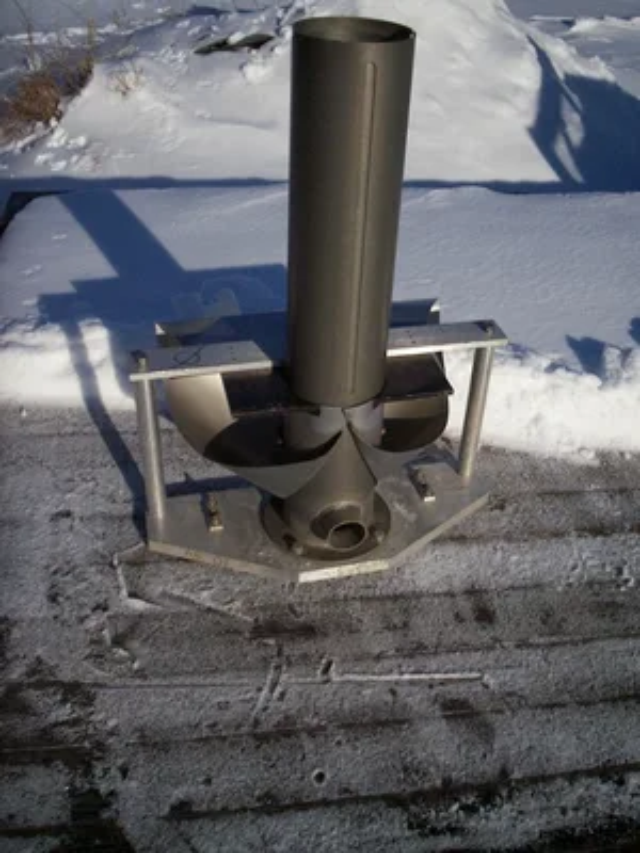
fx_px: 887
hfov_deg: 39.7
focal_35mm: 36
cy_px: 426
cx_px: 320
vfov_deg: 51.4
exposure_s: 1/1931
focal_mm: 5.9
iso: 100
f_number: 4.5
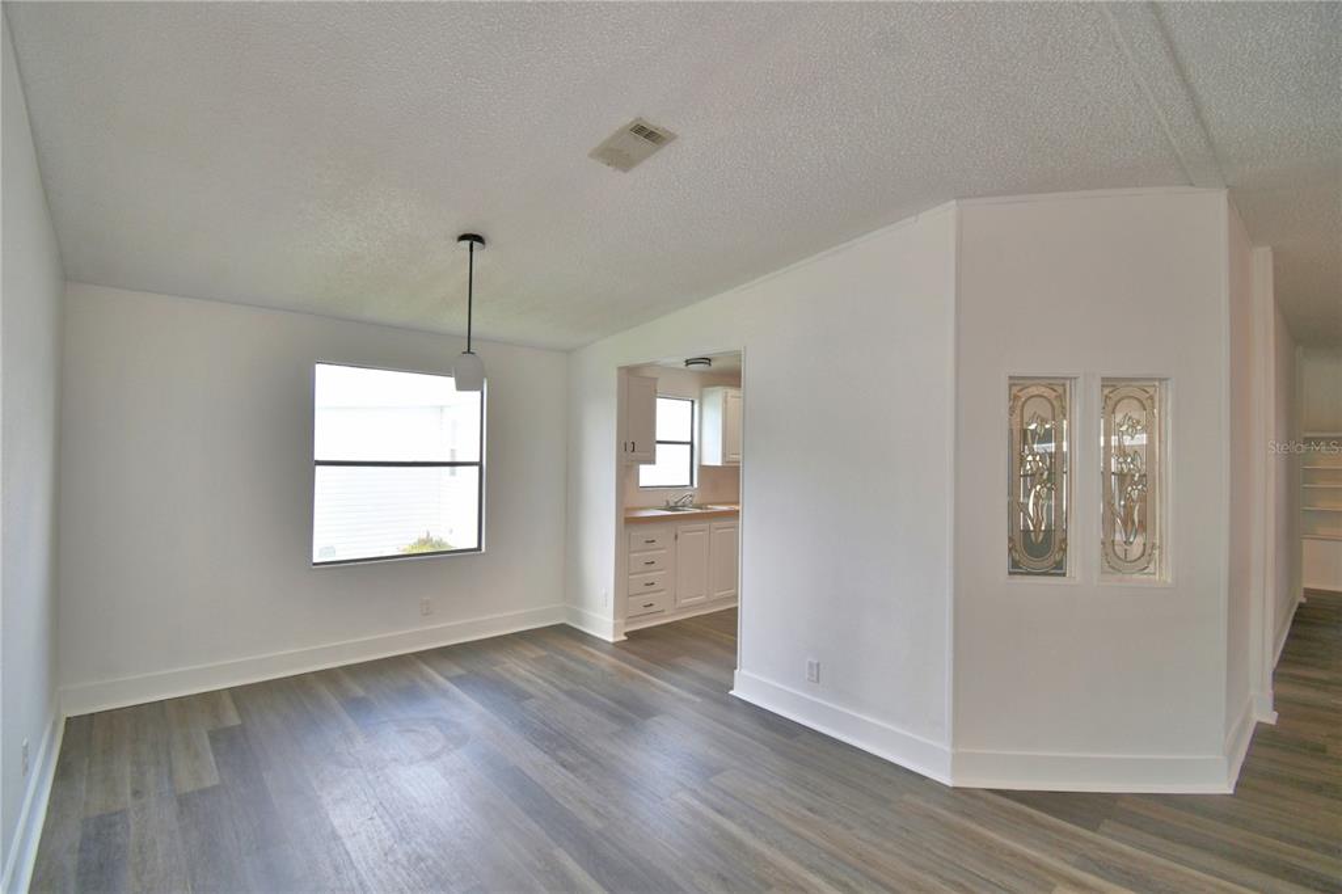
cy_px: 447
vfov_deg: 77.3
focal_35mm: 15
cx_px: 671
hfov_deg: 100.4
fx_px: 559
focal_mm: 10
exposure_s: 1/60
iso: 125
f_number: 4.5
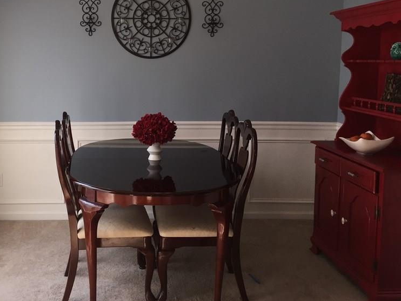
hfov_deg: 46.1
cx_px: 133
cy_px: 115
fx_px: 464
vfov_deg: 35.8
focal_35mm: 40
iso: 50
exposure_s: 1/120
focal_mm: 4.15
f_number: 2.2
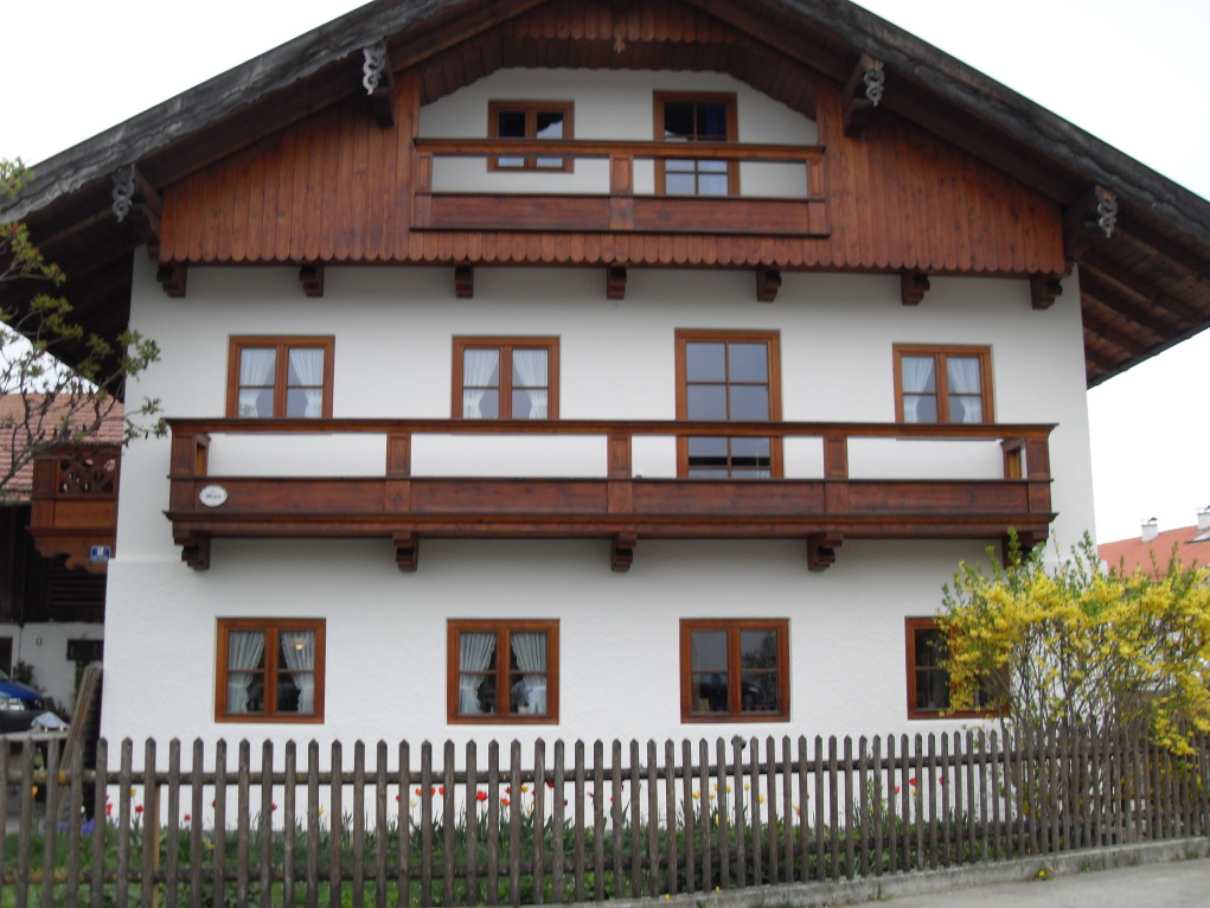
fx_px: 1189
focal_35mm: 34
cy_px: 454
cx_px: 605
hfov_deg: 54.0
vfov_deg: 41.8
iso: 80
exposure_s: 1/60
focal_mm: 6.3
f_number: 7
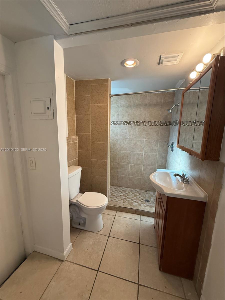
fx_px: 121
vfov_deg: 102.1
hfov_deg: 85.7
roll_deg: -1.5
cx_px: 112
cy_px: 150
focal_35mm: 14
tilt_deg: -9.9
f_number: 2.2
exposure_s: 1/120
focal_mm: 2.22
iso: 200
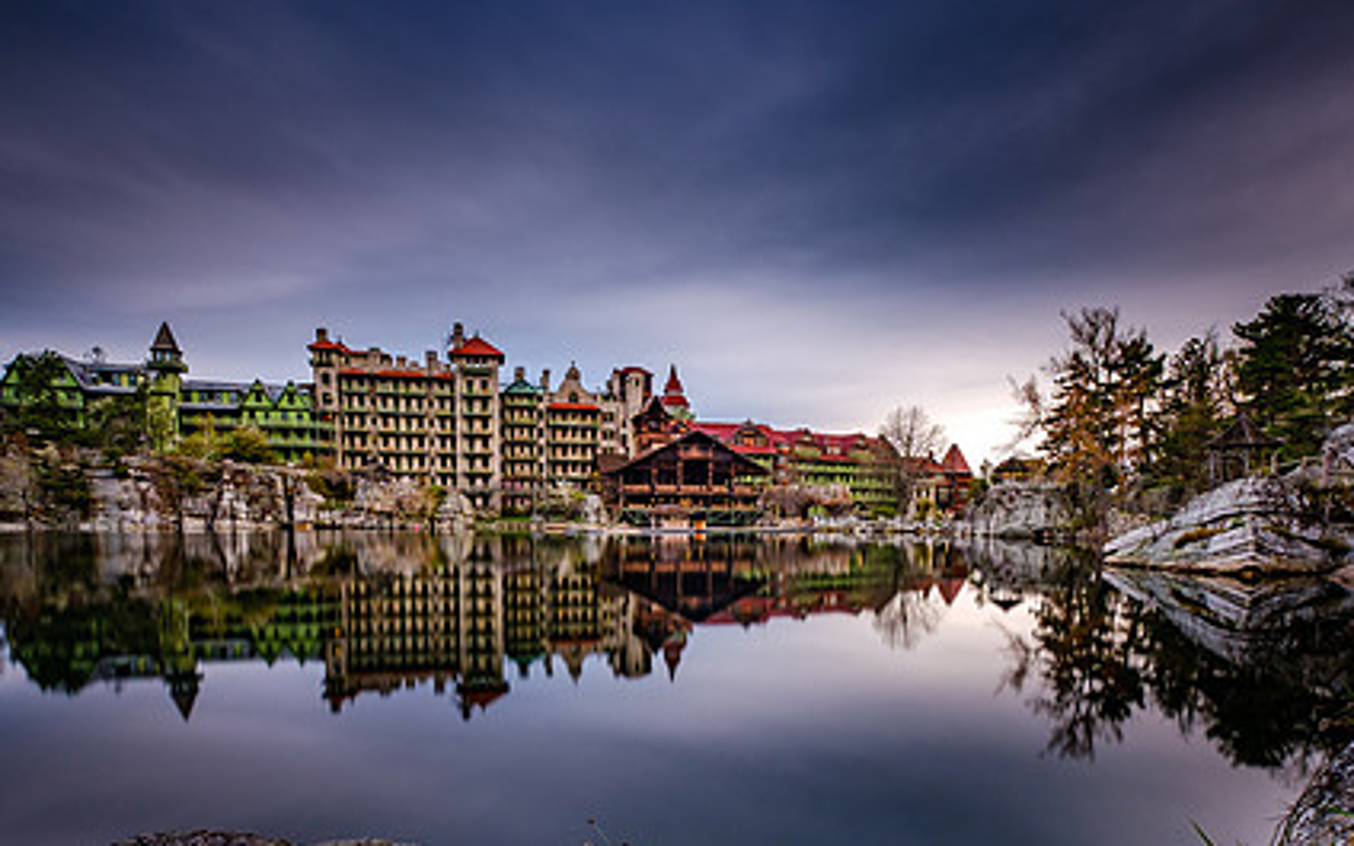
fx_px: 775
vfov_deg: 55.3
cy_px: 602
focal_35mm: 21
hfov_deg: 82.3
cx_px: 693
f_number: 8
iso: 160
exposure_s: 60
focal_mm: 10
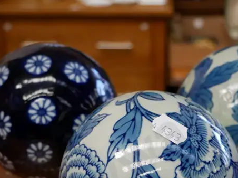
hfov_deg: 25.3
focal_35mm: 77
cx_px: 150
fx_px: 529
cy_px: 151
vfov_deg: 18.9
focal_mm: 17
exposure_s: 1/60
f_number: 4
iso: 640
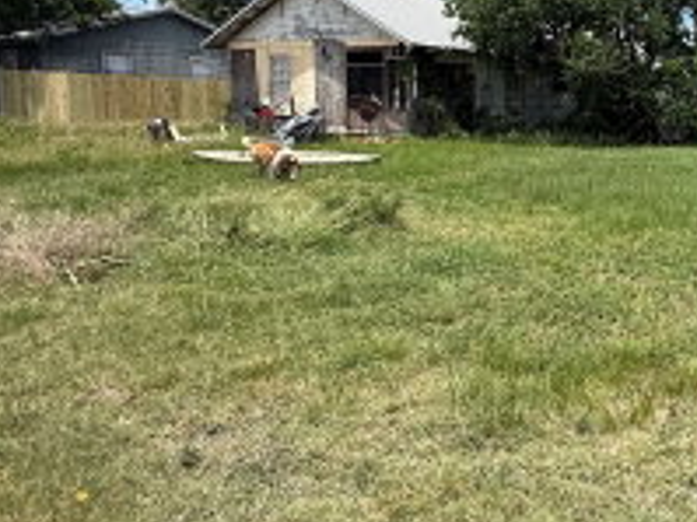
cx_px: 750
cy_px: 172
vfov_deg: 39.1
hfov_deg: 41.8
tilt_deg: -3.5
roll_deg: +0.7
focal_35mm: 36
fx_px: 724
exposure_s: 1/1698
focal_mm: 2.22
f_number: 2.2
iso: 50
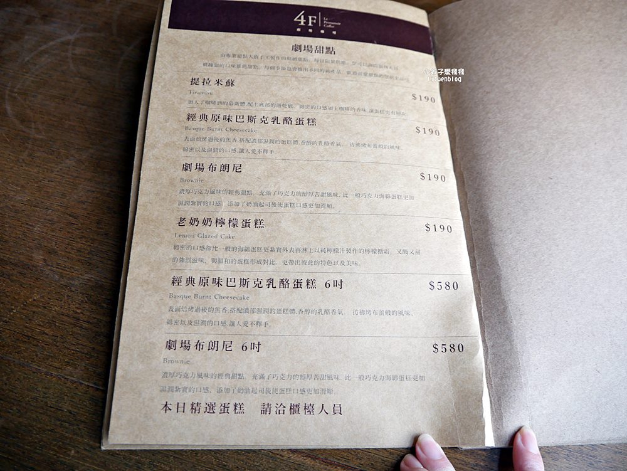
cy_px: 236
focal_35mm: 28
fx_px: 507
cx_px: 314
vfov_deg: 49.8
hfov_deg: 63.4
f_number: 3.5
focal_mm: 14
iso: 200
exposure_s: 1/60
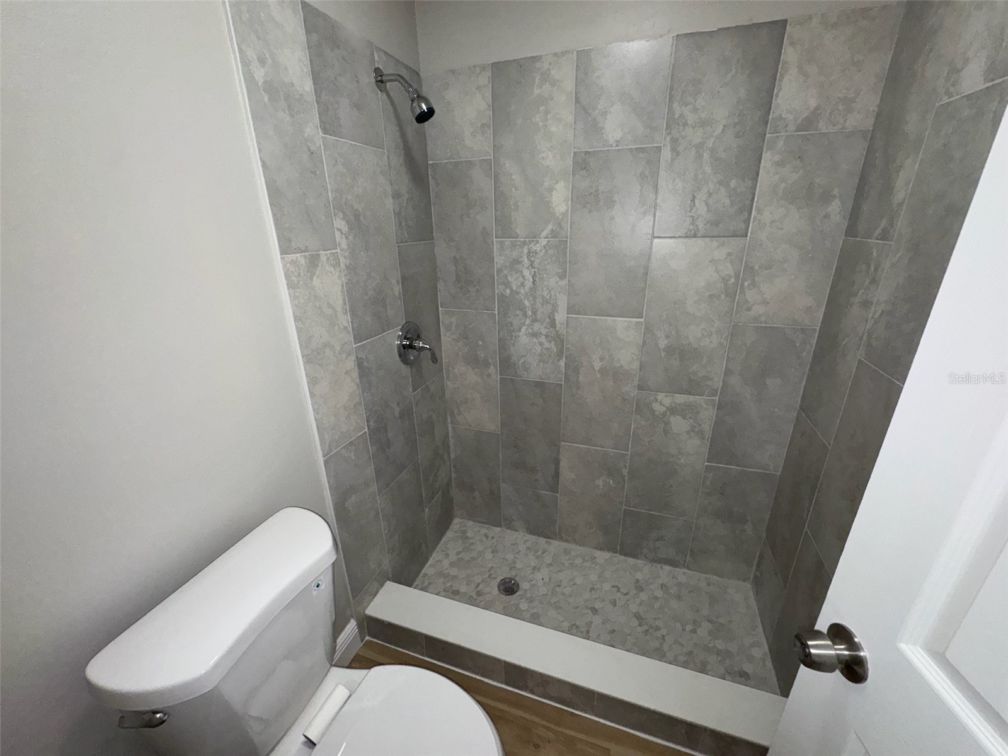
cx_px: 504
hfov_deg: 102.1
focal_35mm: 14
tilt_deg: -22.8
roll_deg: +1.2
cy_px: 378
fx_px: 408
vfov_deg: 85.7
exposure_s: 1/60
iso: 160
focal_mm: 2.22
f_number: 2.2
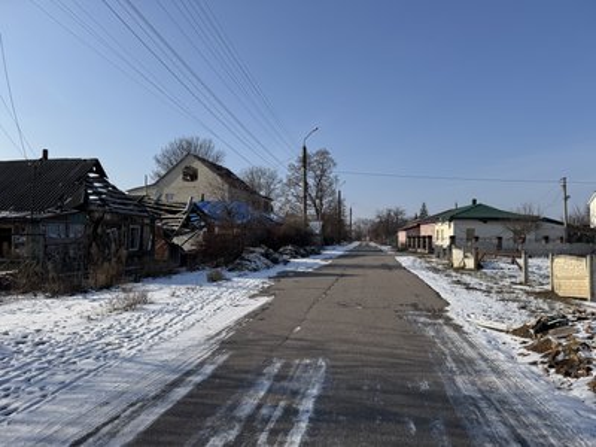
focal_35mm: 24
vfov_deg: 56.8
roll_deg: +0.2
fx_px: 413
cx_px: 298
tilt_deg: +5.8
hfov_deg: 71.6
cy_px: 224
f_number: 1.78
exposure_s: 1/6410
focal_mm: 6.76
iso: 80
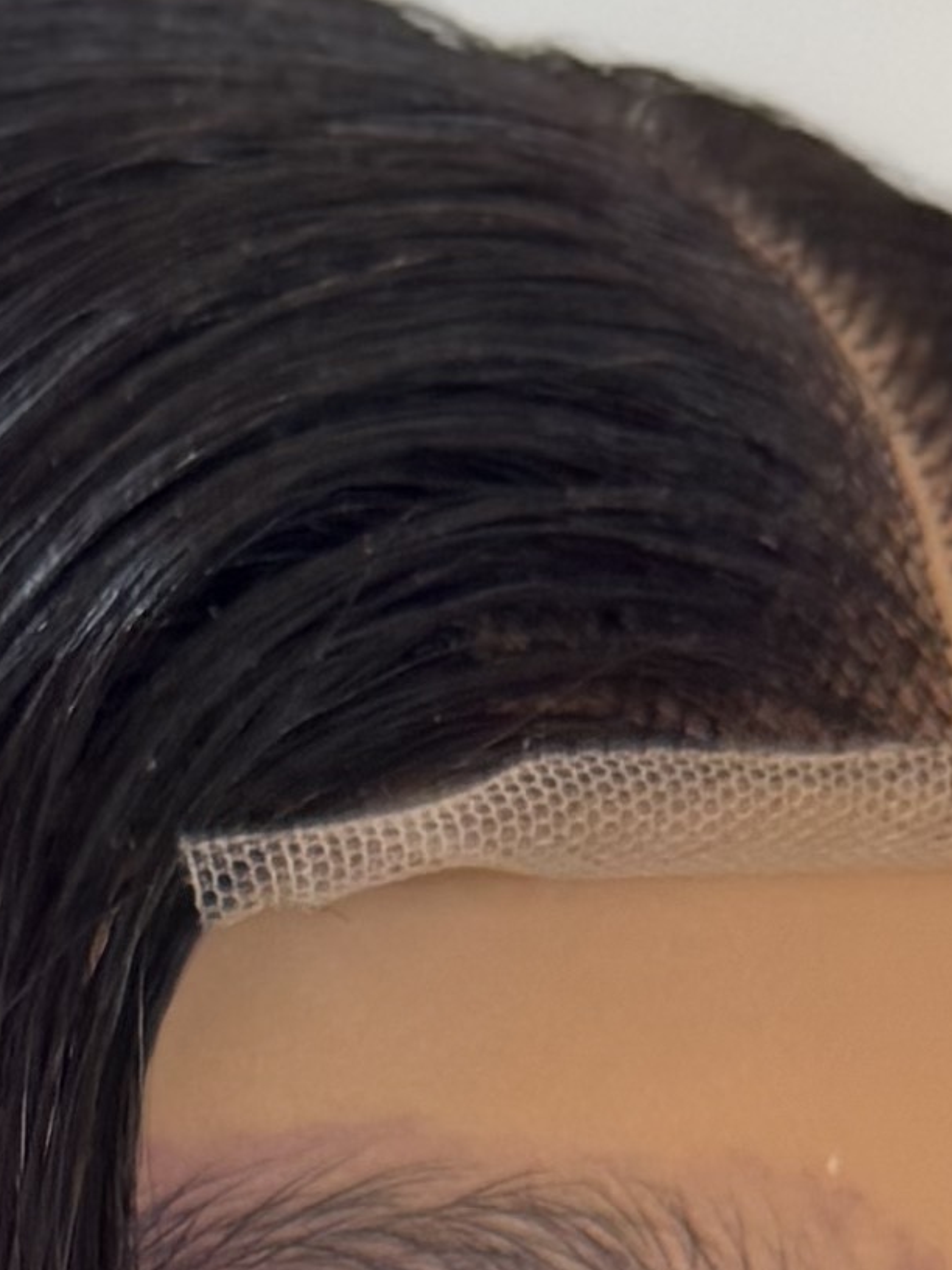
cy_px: 2912
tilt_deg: -3.2
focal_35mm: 168
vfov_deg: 10.4
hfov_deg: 8.8
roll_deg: +0.5
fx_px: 6160
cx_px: 373
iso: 125
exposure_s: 1/100
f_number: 1.78
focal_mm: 6.76
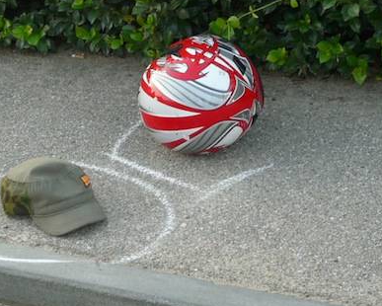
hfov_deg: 16.6
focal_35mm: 116
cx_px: 181
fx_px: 1312
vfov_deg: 13.3
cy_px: 132
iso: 100
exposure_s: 1/60
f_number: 3.2
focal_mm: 9.5
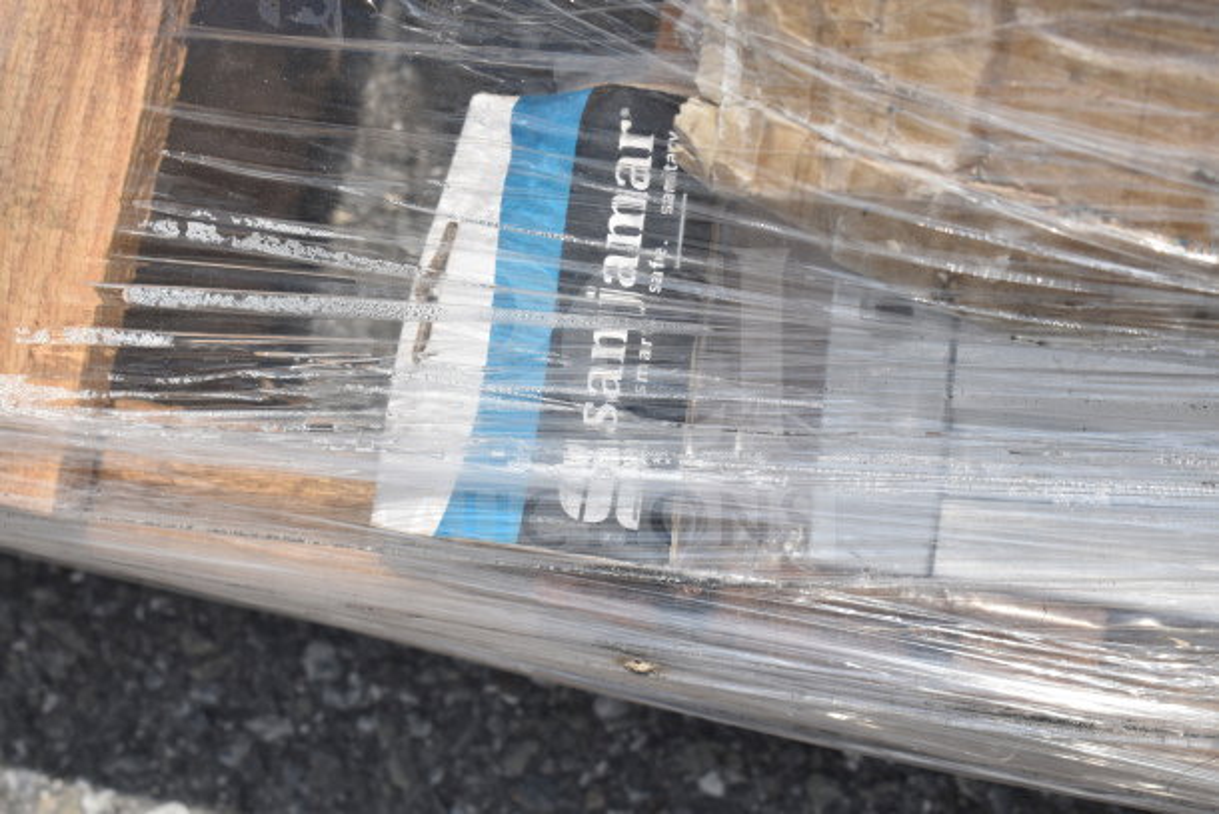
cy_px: 407
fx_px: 2540
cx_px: 610
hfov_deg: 27.0
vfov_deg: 18.2
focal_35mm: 75
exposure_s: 1/400
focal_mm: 50
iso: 200
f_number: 10
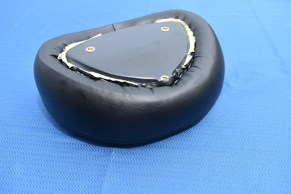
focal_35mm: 34
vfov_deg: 38.4
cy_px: 97
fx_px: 279
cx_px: 146
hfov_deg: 55.1
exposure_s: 1/320
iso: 200
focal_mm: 23
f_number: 7.1
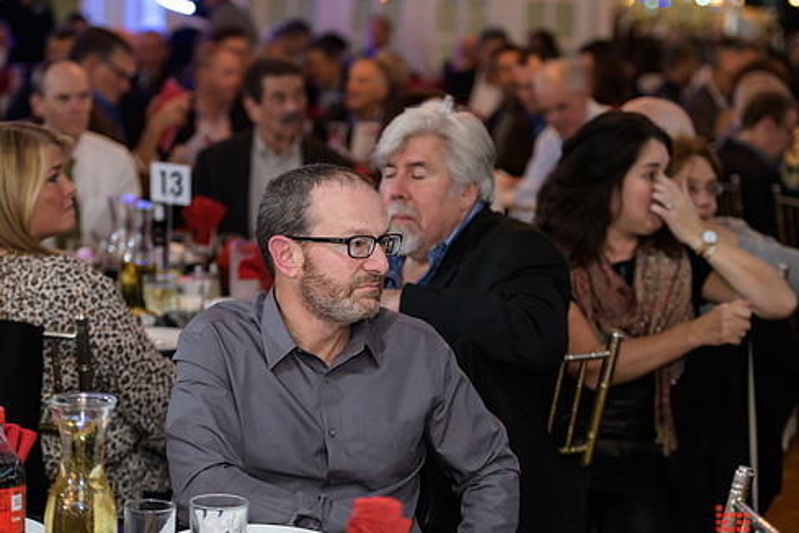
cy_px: 274
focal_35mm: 95
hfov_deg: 21.5
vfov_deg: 14.4
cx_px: 358
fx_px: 2108
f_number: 3.2
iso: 1000
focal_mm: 80
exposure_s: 1/125
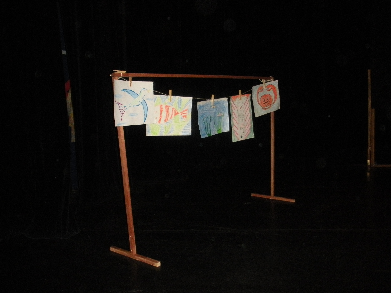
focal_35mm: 35
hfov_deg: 52.6
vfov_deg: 40.7
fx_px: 395
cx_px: 196
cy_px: 146
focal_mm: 6.3
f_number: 3.5
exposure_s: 1/60
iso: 492
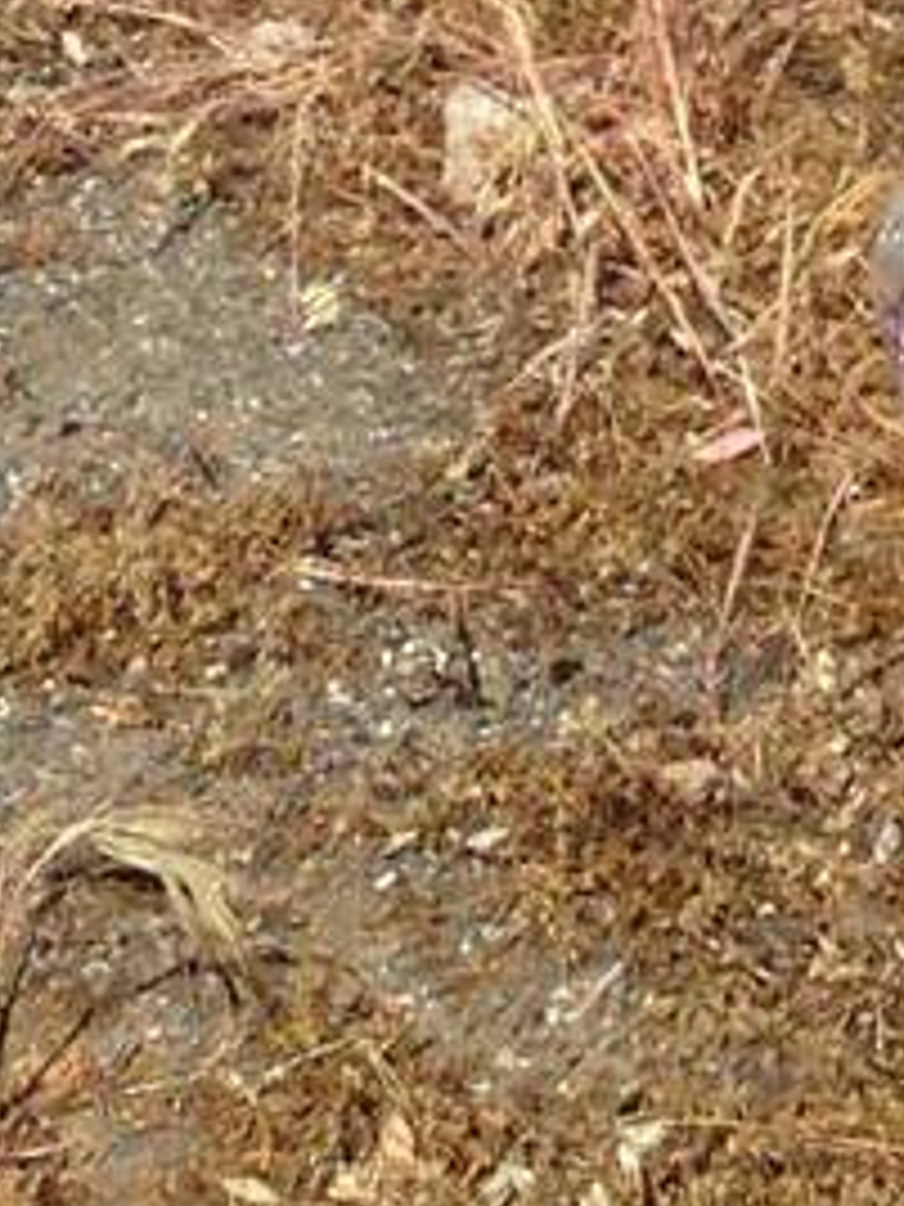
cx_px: 843
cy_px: -1665
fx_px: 6442
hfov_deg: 8.0
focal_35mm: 185
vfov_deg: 9.5
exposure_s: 1/2463
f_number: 2.4
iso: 50
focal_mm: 4.12
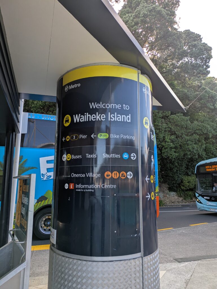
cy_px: 144
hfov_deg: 54.9
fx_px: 209
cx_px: 108
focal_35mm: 25
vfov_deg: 69.4
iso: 33
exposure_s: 1/613
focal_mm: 5.43
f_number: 1.89
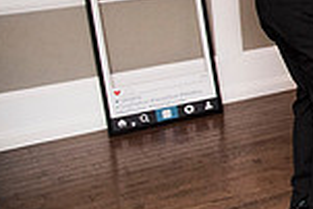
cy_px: 34
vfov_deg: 14.8
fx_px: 801
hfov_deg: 17.8
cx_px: 560
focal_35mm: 92
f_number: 4
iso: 2000
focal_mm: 24
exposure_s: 1/200
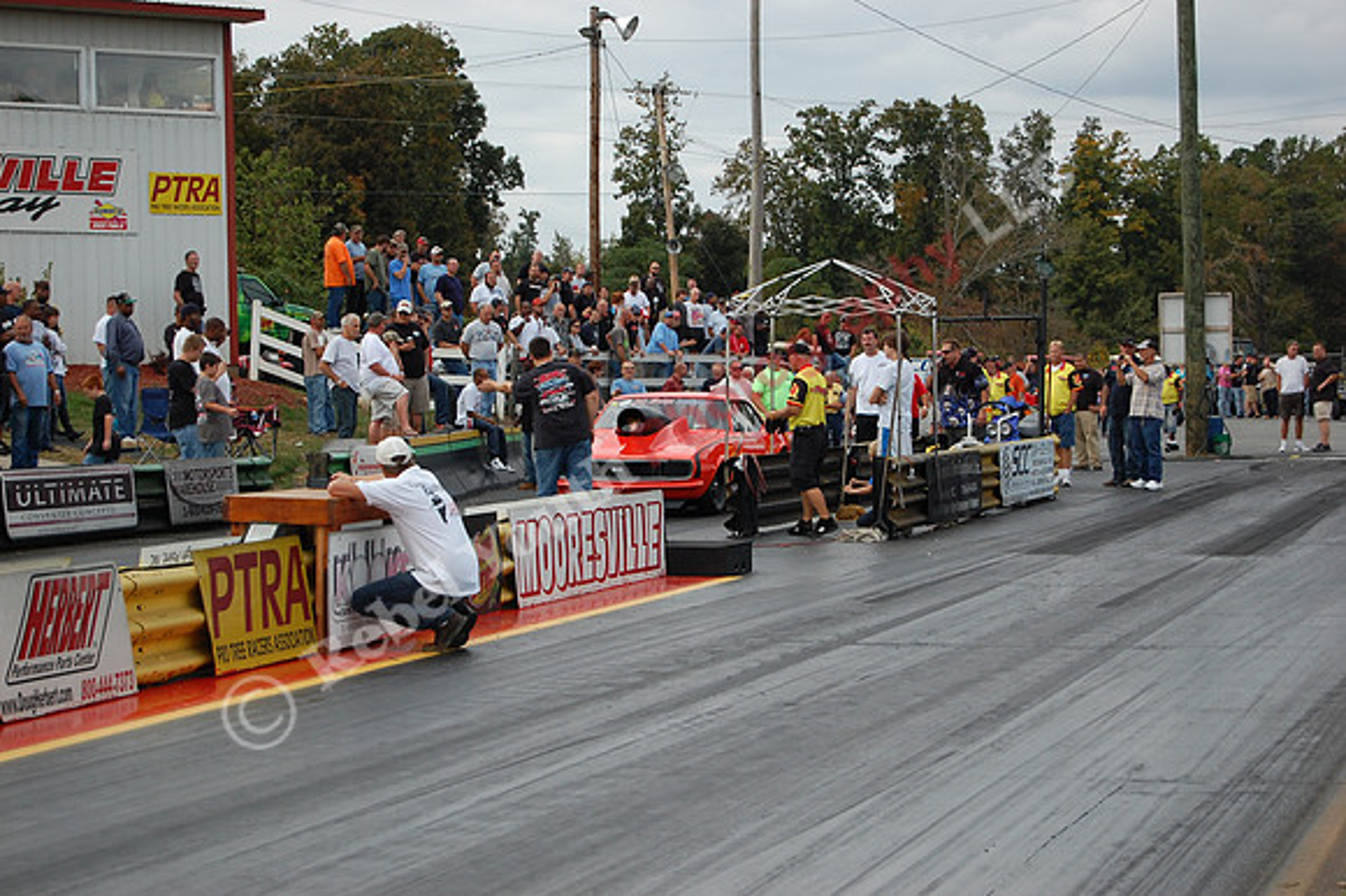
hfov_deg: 24.6
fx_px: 3083
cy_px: 448
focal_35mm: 82
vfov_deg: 16.5
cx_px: 673
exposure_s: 1/800
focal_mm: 55
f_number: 5.6
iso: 400
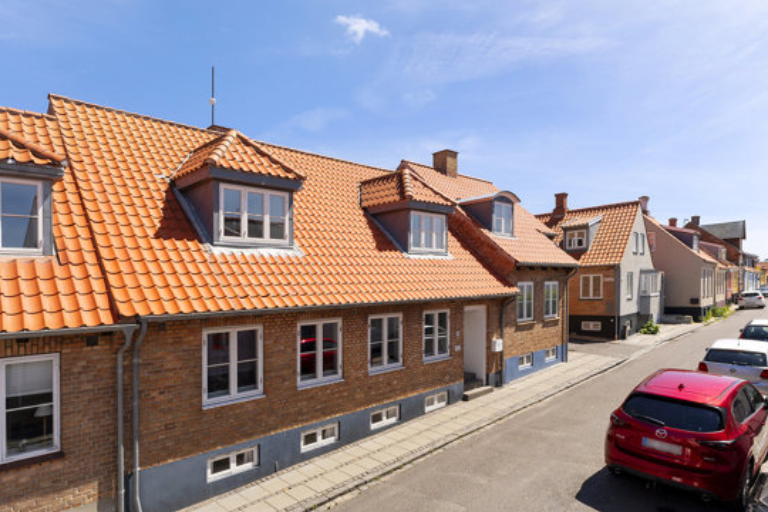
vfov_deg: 60.7
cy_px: 260
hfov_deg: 82.4
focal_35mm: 20
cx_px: 354
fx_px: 437
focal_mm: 12.3
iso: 200
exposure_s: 1/400
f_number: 8
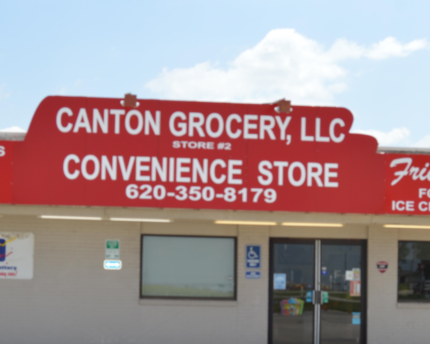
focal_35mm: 75
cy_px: 234
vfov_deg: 20.3
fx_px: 954
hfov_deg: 25.4
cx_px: 214
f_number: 10
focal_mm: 26
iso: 100
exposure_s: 1/200
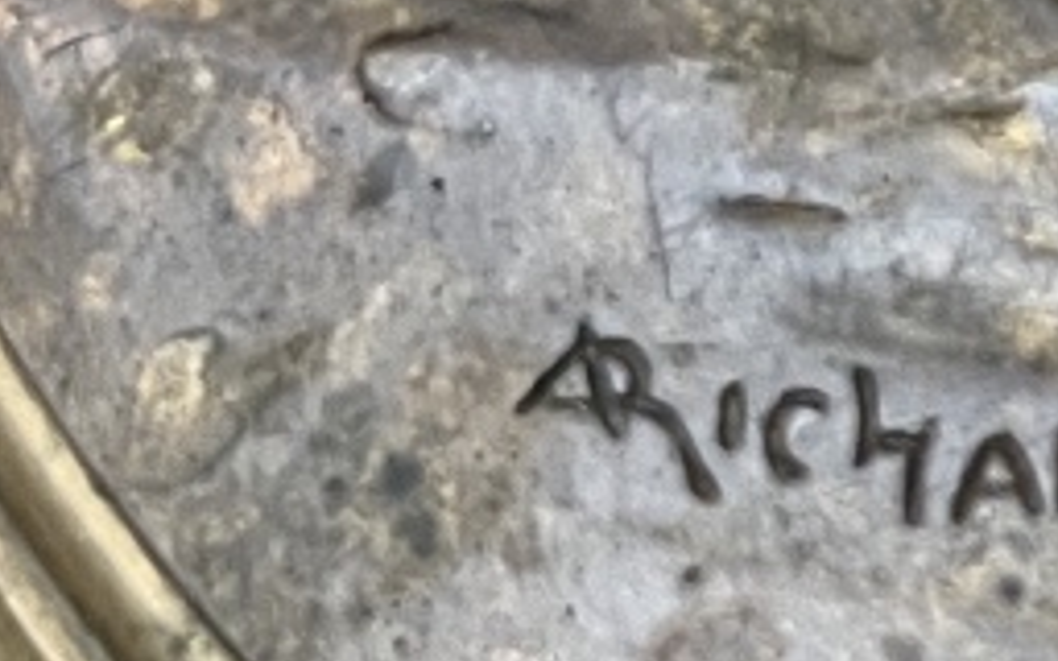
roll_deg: +1.1
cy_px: -413
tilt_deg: -6.0
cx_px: 1513
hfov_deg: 15.2
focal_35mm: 129
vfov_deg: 9.8
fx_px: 3720
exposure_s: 1/40
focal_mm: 5.7
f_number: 1.5
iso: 500
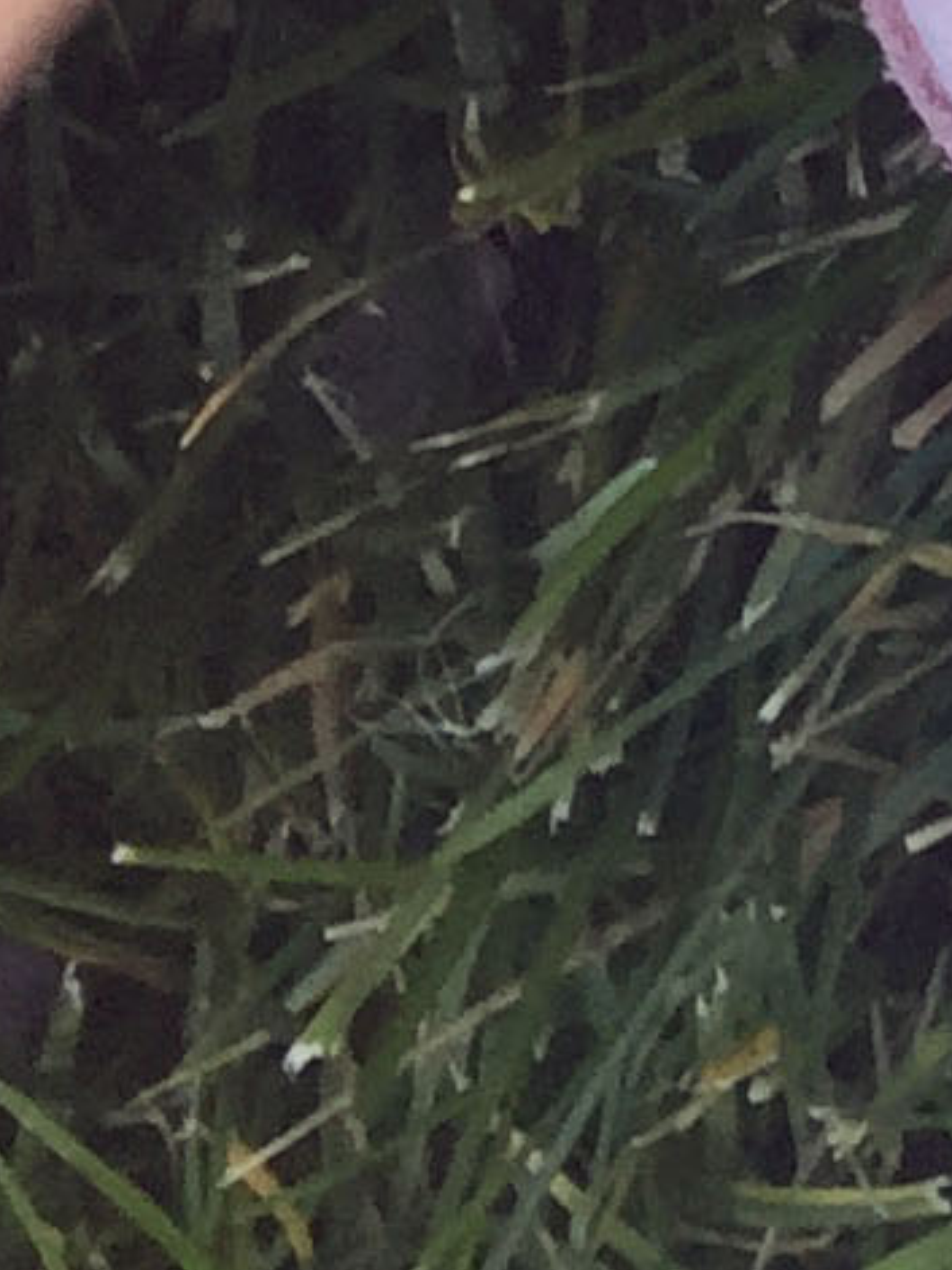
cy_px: -2225
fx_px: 7374
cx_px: 3096
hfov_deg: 6.6
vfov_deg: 8.6
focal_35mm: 201
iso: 32
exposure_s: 1/120
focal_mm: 4.15
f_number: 2.2
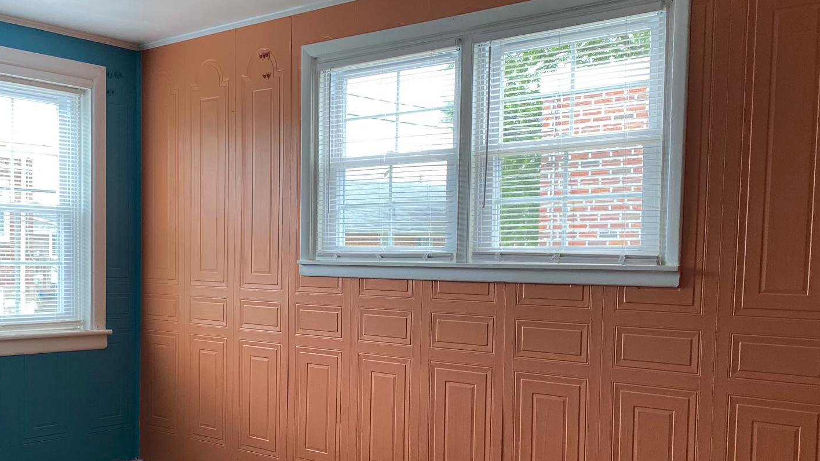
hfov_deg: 49.0
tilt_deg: -3.6
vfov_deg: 28.7
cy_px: 324
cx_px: 321
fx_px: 891
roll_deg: -0.5
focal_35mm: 41
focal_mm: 4.25
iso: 100
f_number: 1.8
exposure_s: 1/120
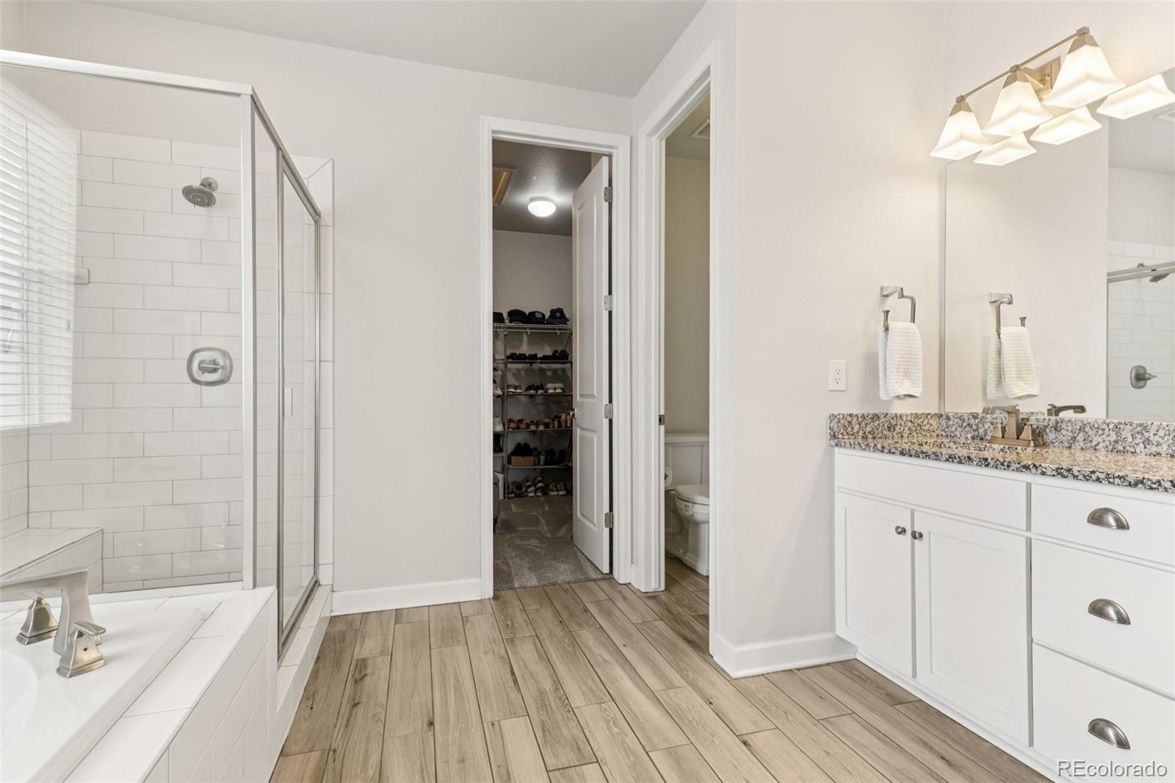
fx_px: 538
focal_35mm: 16
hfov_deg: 95.0
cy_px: 392
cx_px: 588
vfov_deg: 72.0
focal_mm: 11
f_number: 8
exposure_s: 1/30
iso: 320
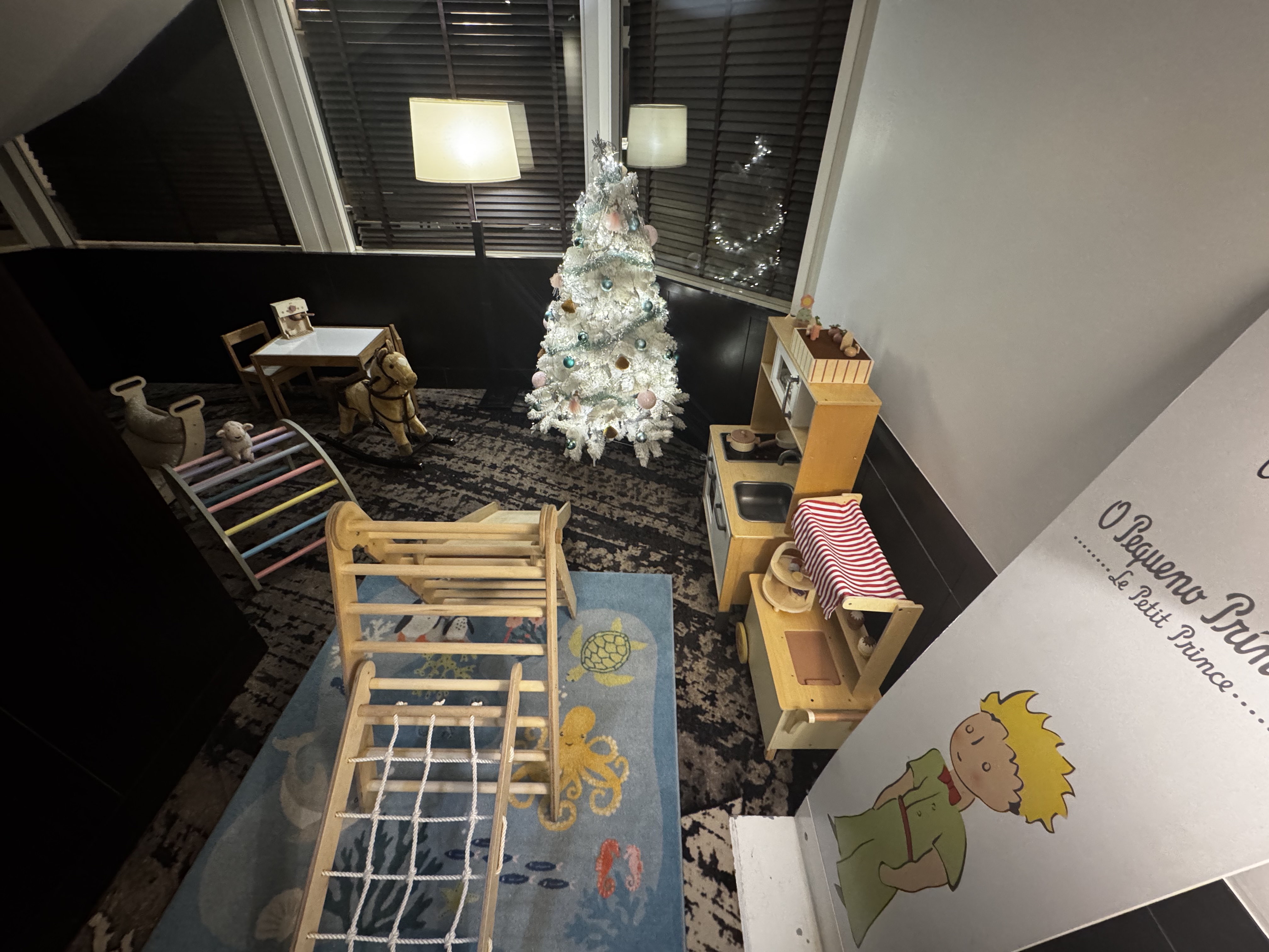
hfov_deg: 102.1
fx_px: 513
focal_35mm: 14
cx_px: 634
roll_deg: -1.6
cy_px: 476
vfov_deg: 85.7
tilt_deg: -37.4
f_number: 2.2
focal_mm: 2.22
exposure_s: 1/33
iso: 800
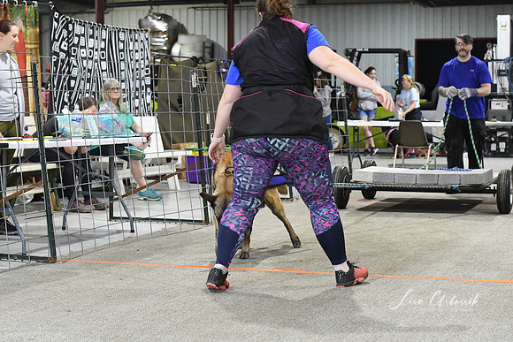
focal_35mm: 75
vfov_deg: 18.2
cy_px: 171
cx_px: 256
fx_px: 1069
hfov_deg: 27.0
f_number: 4.5
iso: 5000
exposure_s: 1/320
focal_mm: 50
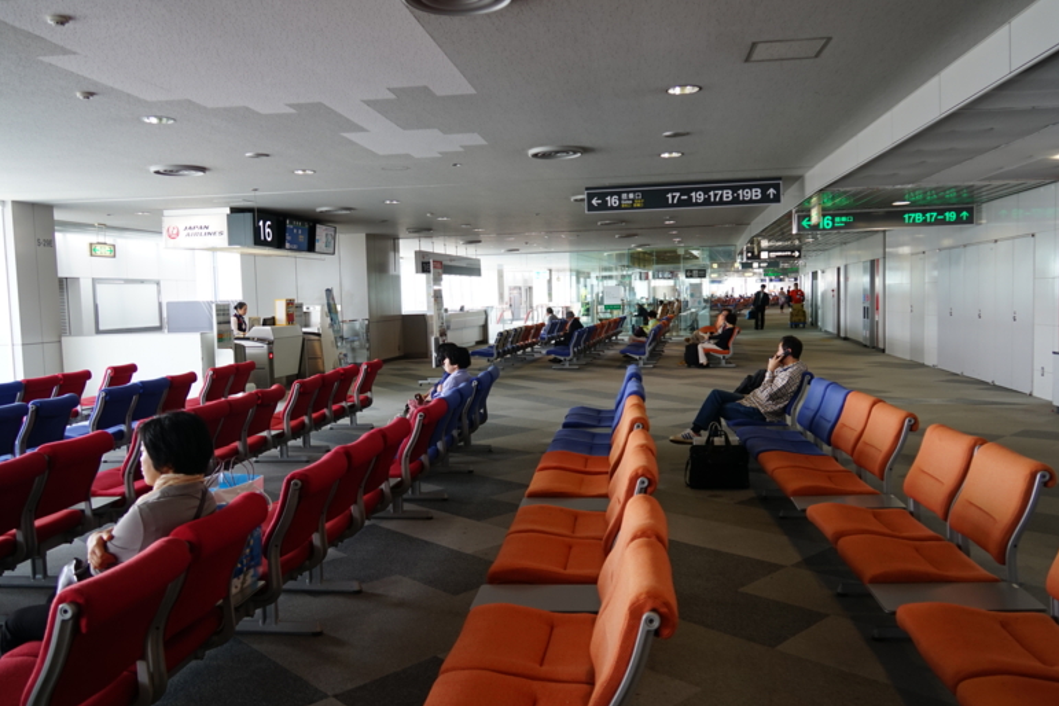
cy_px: 359
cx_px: 522
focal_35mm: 28
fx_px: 824
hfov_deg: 65.5
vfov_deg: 46.4
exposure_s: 1/60
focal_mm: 18
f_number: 4
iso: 200
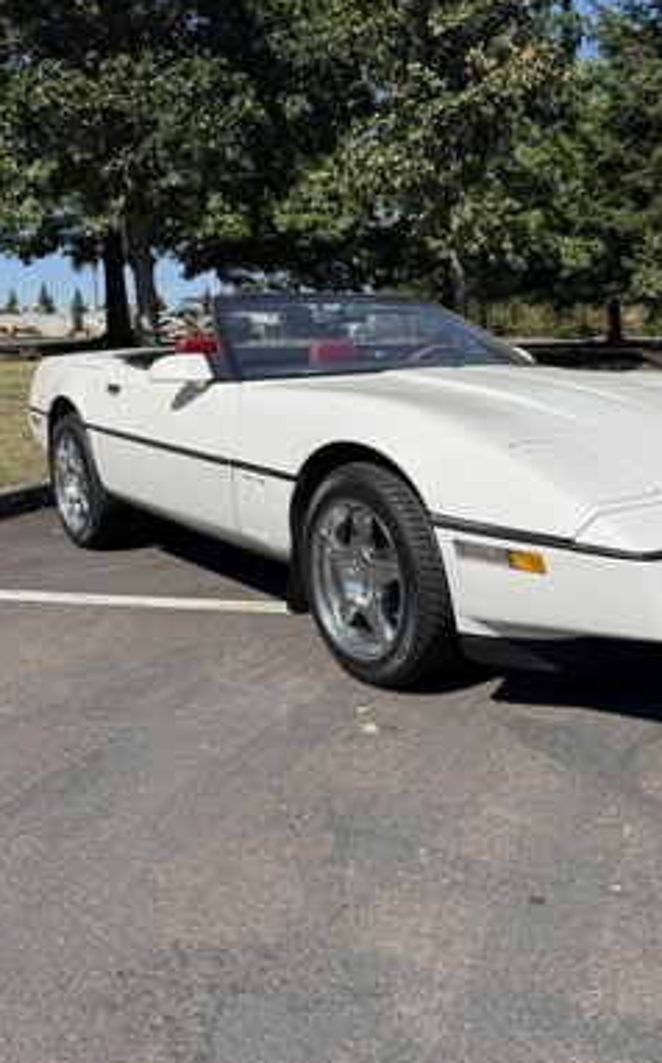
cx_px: 476
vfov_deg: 59.7
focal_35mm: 32
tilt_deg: -9.9
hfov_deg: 38.6
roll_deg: +2.3
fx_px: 926
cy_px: 504
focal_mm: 6.76
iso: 80
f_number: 1.78
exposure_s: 1/6410
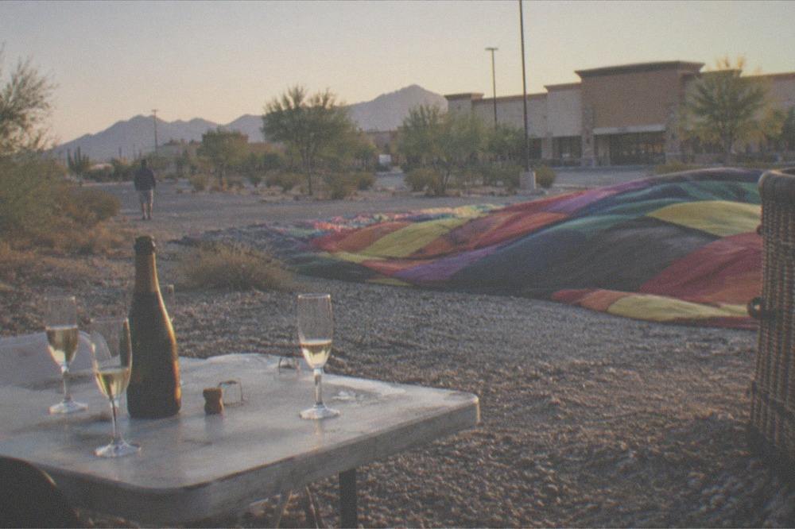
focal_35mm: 49
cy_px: 264
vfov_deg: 27.5
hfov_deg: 40.4
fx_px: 1082
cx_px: 398
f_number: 9
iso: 500
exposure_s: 1/320
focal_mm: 49
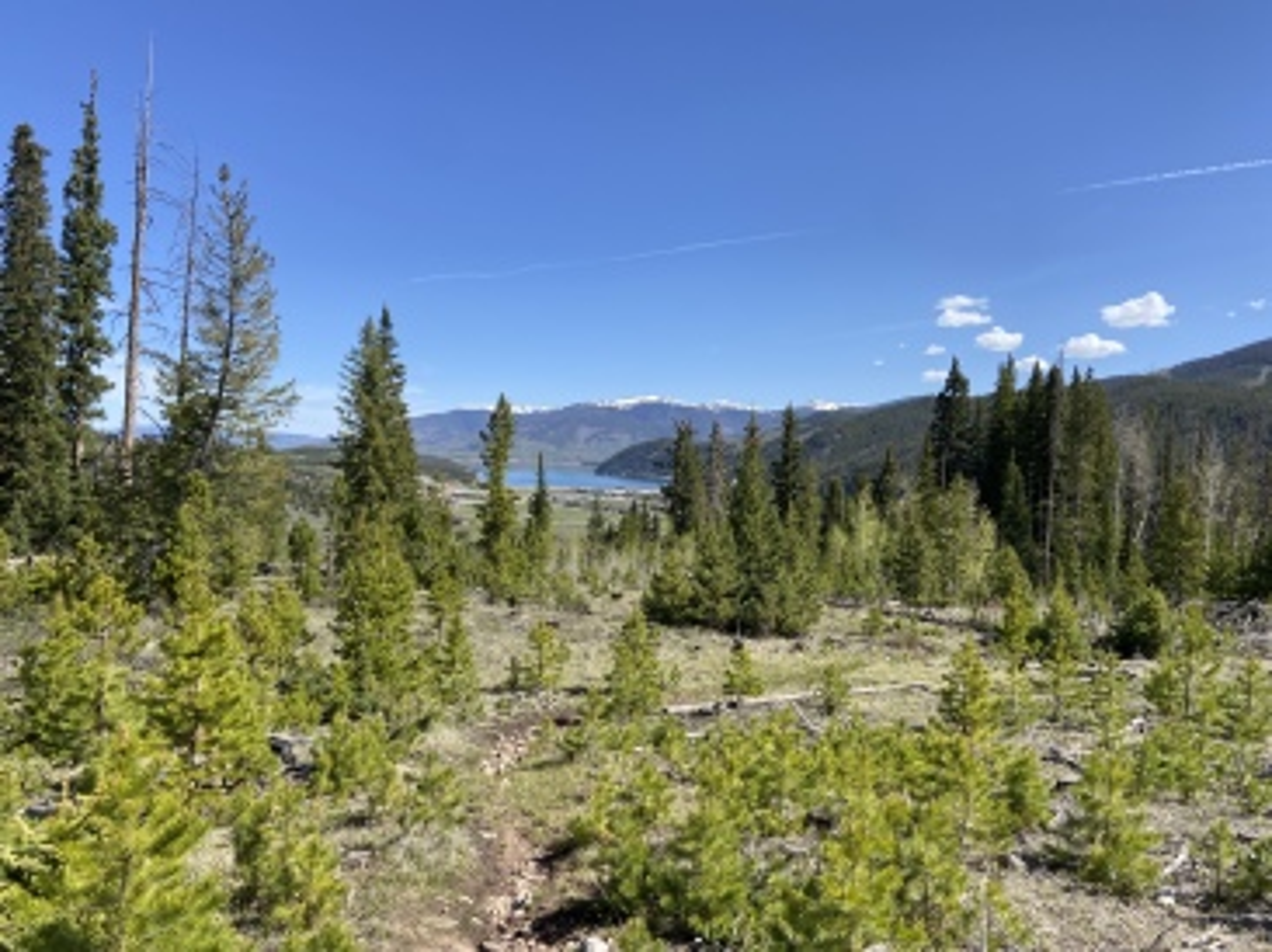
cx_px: 636
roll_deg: -0.4
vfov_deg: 53.0
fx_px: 955
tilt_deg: -2.8
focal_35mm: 26
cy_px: 476
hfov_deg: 67.3
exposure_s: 1/2268
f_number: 1.8
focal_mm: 4.25
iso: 32
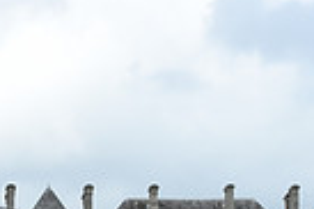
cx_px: -71
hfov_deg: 6.9
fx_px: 2579
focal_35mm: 296
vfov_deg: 4.6
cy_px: 409
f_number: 9
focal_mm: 70
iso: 560
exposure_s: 1/1000
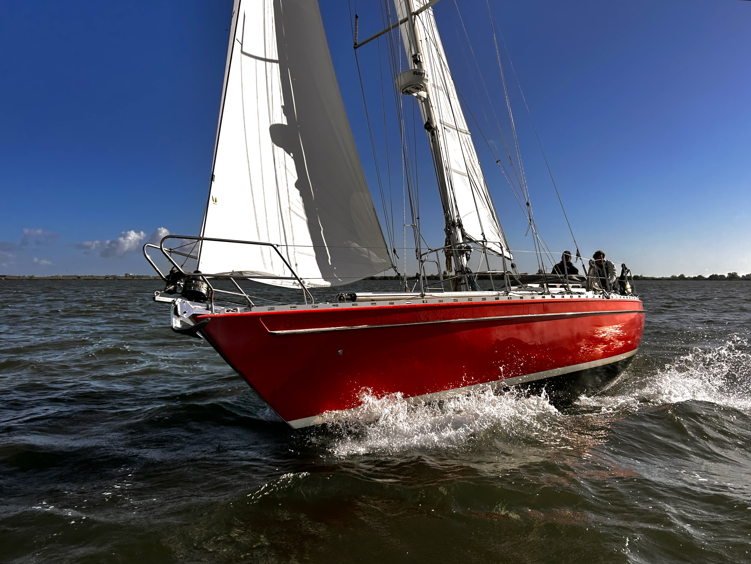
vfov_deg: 53.1
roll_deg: -1.1
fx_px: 564
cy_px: 282
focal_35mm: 26
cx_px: 376
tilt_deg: -3.2
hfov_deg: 67.3
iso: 50
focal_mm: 5.7
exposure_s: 1/8000
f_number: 1.5
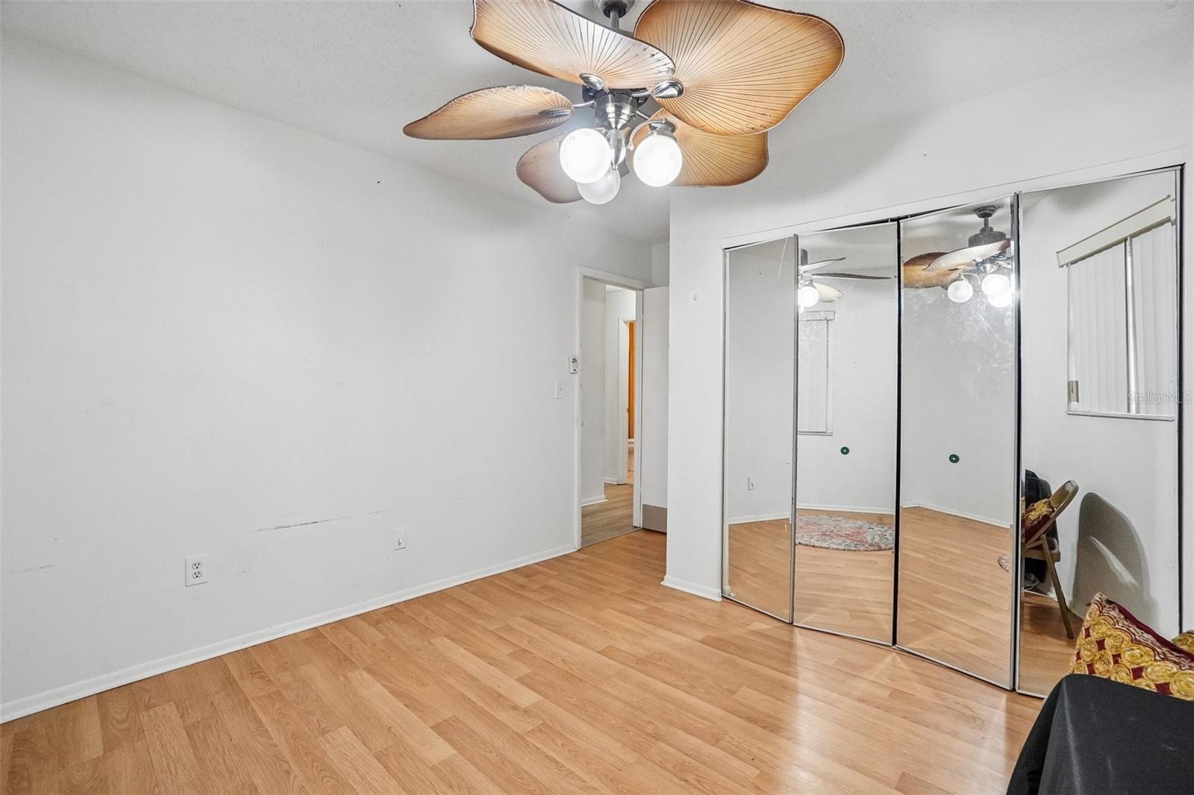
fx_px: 497
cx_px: 597
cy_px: 398
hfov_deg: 100.4
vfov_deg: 77.3
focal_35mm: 15
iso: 1250
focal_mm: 10
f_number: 8
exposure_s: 1/30
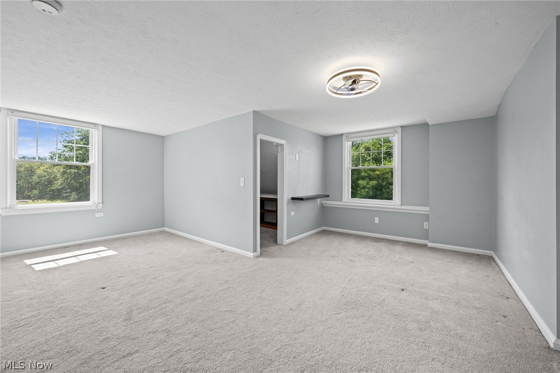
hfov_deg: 108.4
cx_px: 280
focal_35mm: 13
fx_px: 202
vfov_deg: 85.4
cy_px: 186
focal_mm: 13
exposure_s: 1/10
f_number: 9
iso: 250
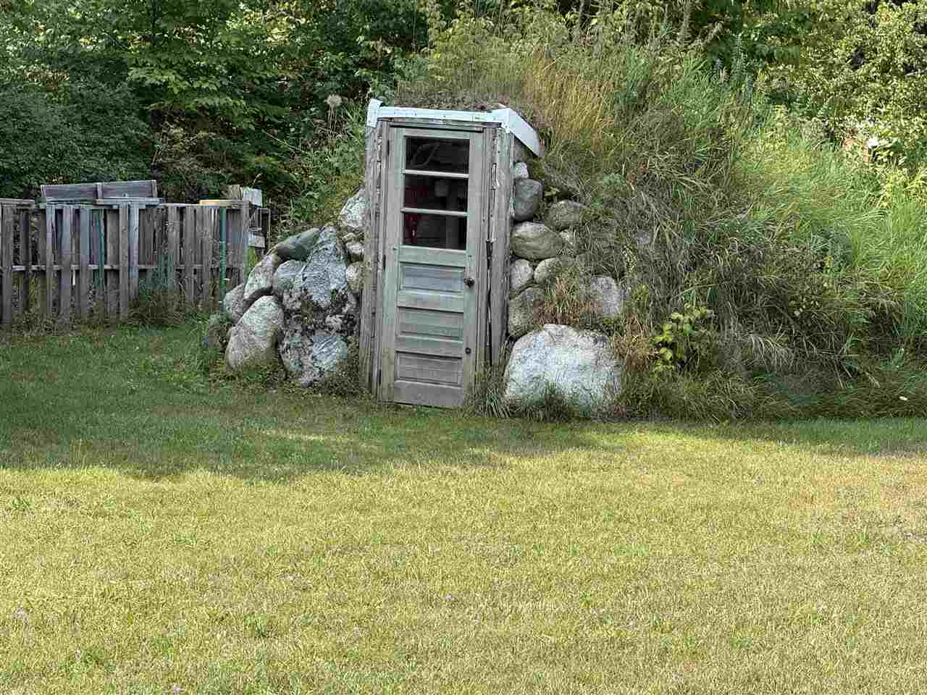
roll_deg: -1.7
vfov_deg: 12.3
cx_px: 464
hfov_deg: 16.4
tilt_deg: -3.8
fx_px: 3214
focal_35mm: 120
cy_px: 348
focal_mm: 15.66
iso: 64
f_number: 2.8
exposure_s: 1/450
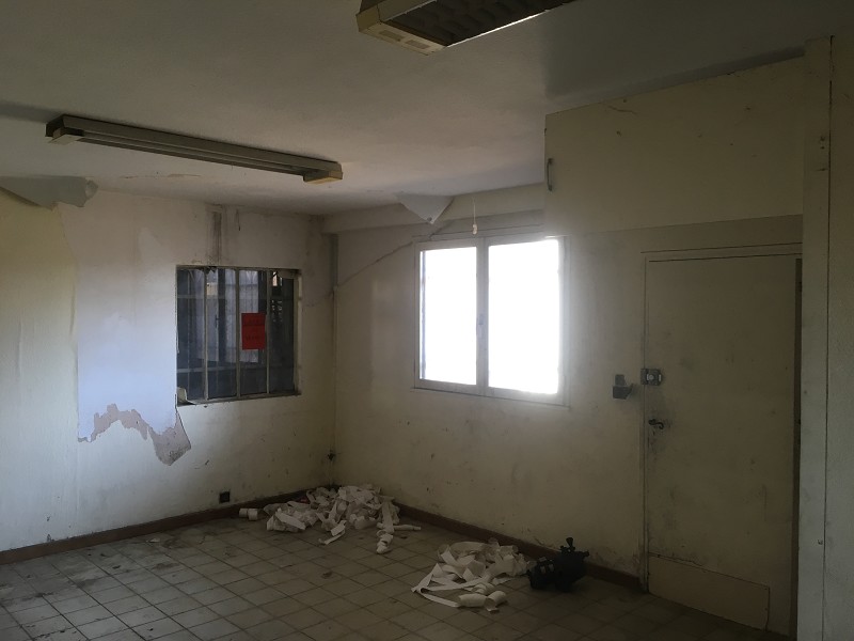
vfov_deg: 48.2
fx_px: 715
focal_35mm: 29
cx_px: 427
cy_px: 320
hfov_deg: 61.7
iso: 80
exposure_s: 1/33
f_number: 2.2
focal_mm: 4.15
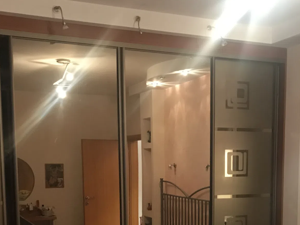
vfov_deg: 24.0
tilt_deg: -6.3
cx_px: 197
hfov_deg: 33.0
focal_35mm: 58
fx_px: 503
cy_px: 230
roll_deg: -0.9
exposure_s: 1/9
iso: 100
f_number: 1.8
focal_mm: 3.99
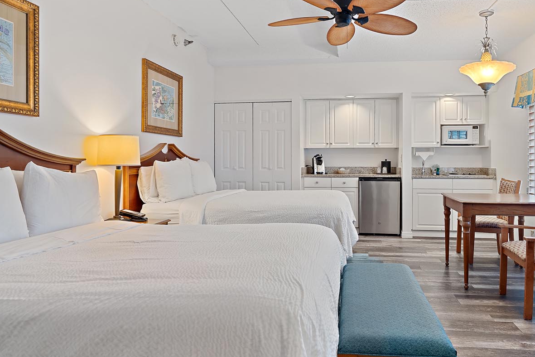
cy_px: 154
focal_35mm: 24
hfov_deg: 73.2
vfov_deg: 53.0
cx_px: 311
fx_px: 357
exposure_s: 1/2.5
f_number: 4.5
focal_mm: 14
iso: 400
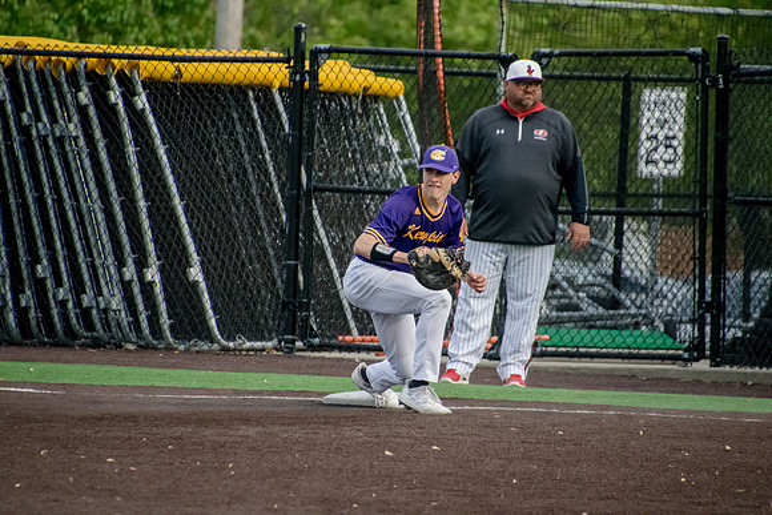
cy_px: 258
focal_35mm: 600
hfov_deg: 3.4
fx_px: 12869
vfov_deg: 2.3
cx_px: 386
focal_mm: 400
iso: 2500
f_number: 6.3
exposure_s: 1/2500
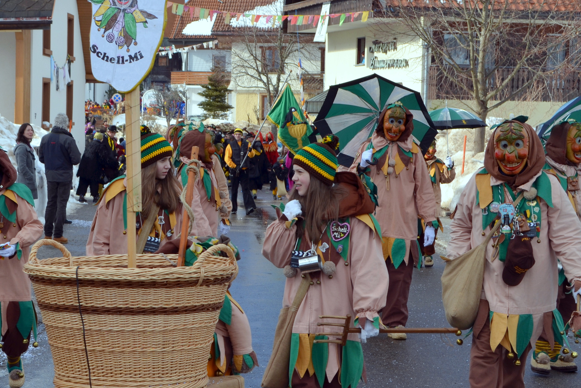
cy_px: 194
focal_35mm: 60
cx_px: 290
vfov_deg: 22.6
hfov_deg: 33.4
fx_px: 968
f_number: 10
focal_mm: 40
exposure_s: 1/200
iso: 100
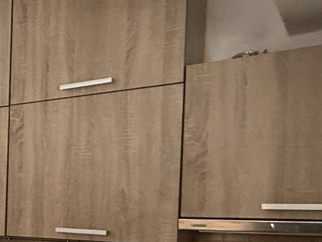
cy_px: 221
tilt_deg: -1.8
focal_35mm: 57
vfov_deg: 24.8
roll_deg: -0.6
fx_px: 530
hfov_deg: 21.7
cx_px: -257
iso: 320
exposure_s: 1/77
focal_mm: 2.22
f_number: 2.2
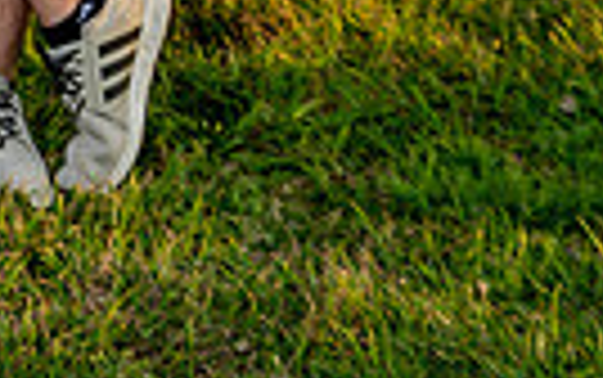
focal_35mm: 154
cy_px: -616
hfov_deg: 13.3
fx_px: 2533
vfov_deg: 7.8
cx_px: -54
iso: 100
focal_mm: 45
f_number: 4
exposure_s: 1/250
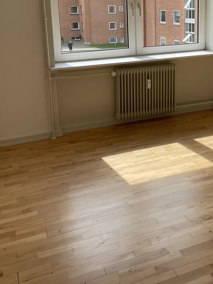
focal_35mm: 41
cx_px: 143
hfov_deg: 34.8
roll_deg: +1.8
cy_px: 64
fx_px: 336
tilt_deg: -9.5
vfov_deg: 43.9
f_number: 1.6
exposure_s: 1/1208
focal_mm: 4.2
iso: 32
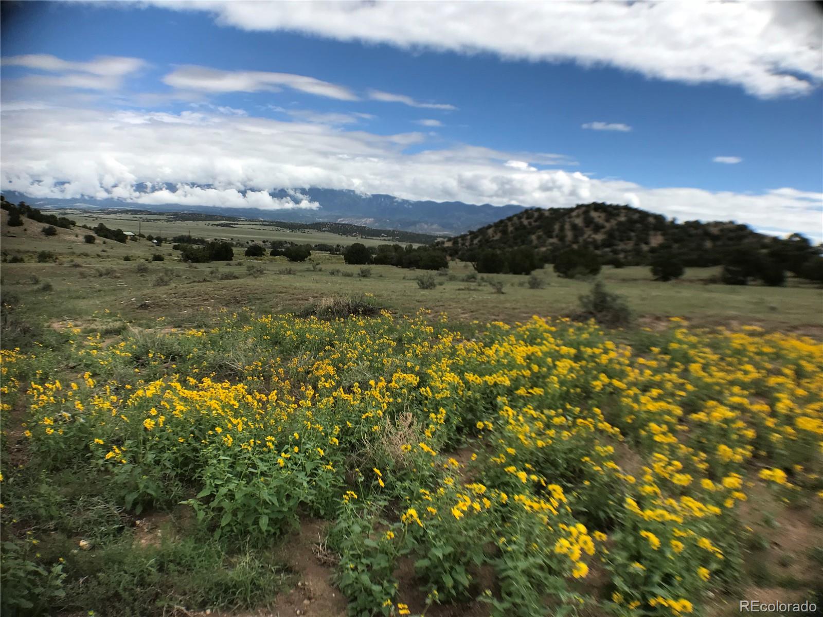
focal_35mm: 28
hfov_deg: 63.4
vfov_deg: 49.7
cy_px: 308
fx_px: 666
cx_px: 412
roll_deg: -2.7
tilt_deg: -5.9
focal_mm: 3.99
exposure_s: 1/2398
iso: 20
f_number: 1.8
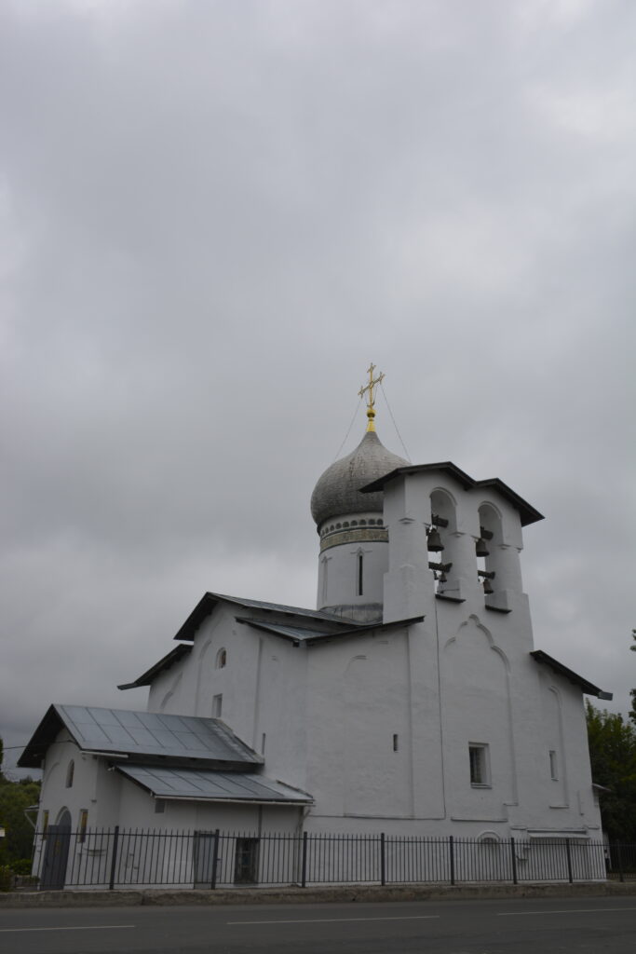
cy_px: 477
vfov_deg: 61.9
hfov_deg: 43.6
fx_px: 795
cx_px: 318
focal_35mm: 30
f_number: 8
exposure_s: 1/250
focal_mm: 20
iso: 110
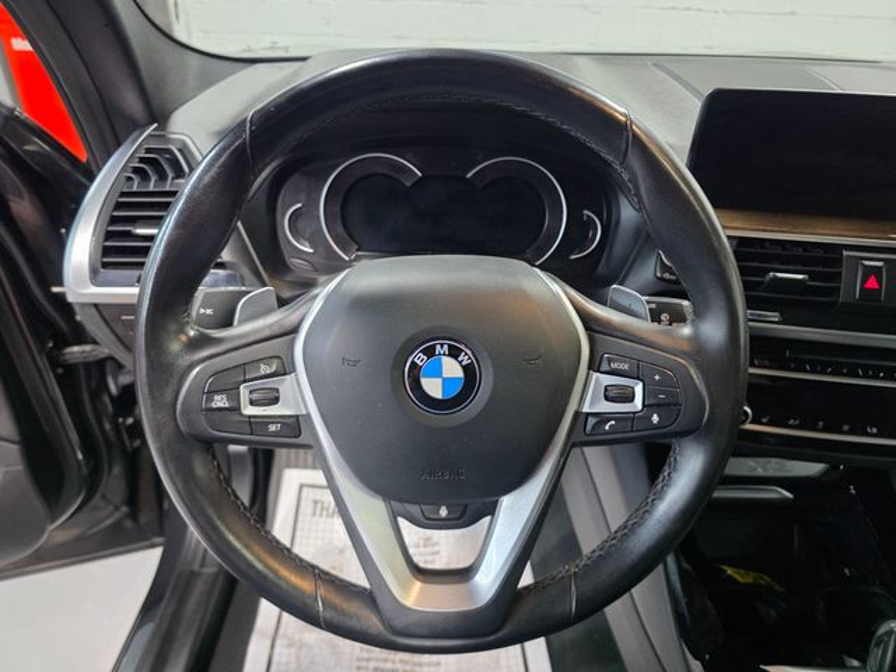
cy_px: 336
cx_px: 448
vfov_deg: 58.9
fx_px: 595
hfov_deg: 73.9
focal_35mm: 23
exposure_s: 1/120
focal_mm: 6.3
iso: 640
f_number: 1.7
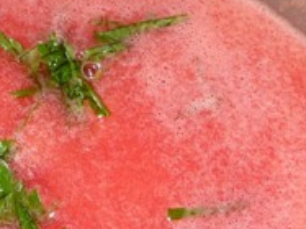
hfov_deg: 19.5
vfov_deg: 15.4
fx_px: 848
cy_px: 132
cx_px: -43
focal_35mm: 96
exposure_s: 1/30
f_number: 3.3
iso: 100
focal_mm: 4.7
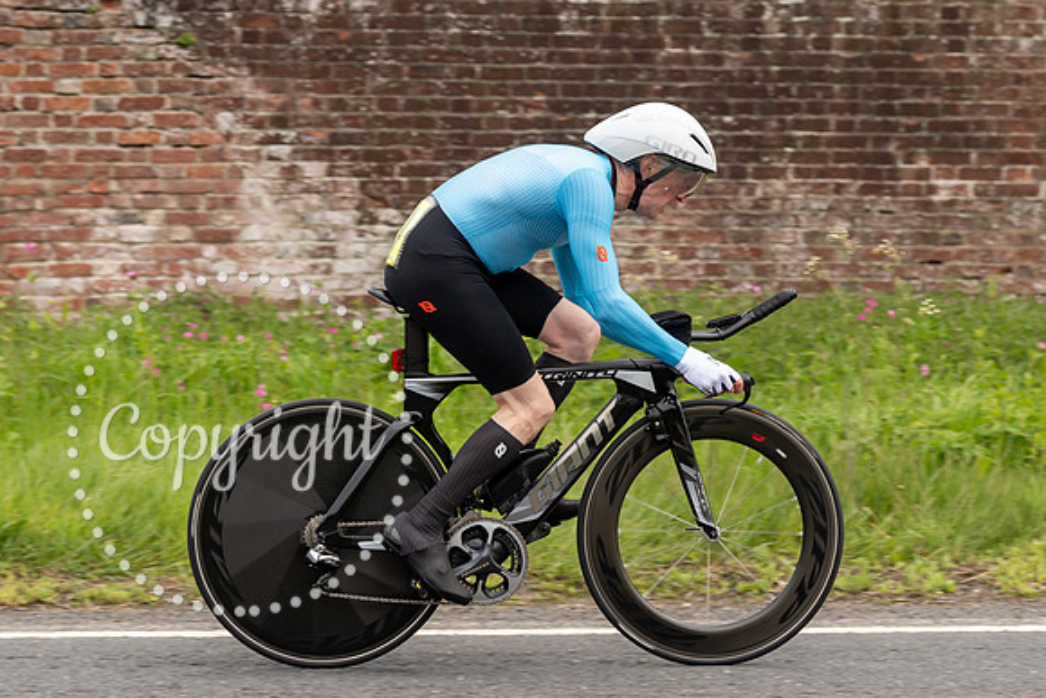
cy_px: 205
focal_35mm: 134
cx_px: 585
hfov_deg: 15.3
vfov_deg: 10.2
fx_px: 3890
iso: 200
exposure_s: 1/1000
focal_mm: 70
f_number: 3.5
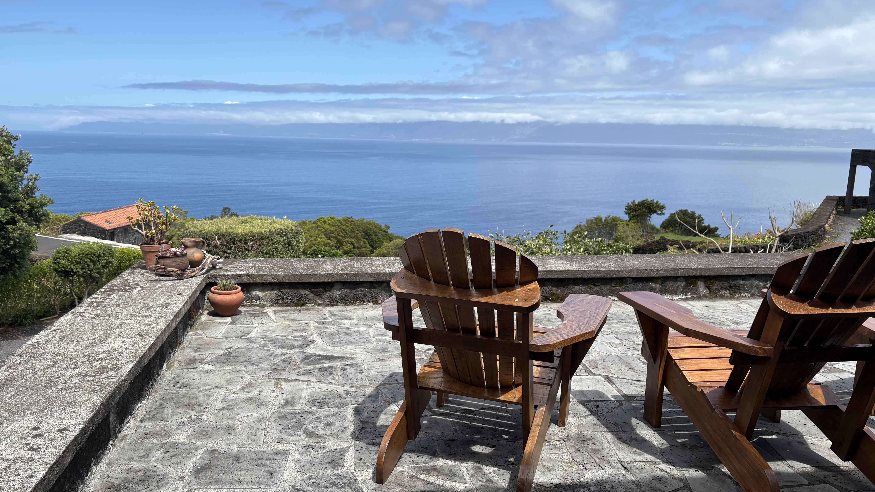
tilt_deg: -9.8
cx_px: 428
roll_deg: -1.0
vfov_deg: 40.2
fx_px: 673
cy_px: 255
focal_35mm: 29
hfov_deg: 66.1
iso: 50
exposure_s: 1/3623
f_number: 1.6
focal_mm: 5.96
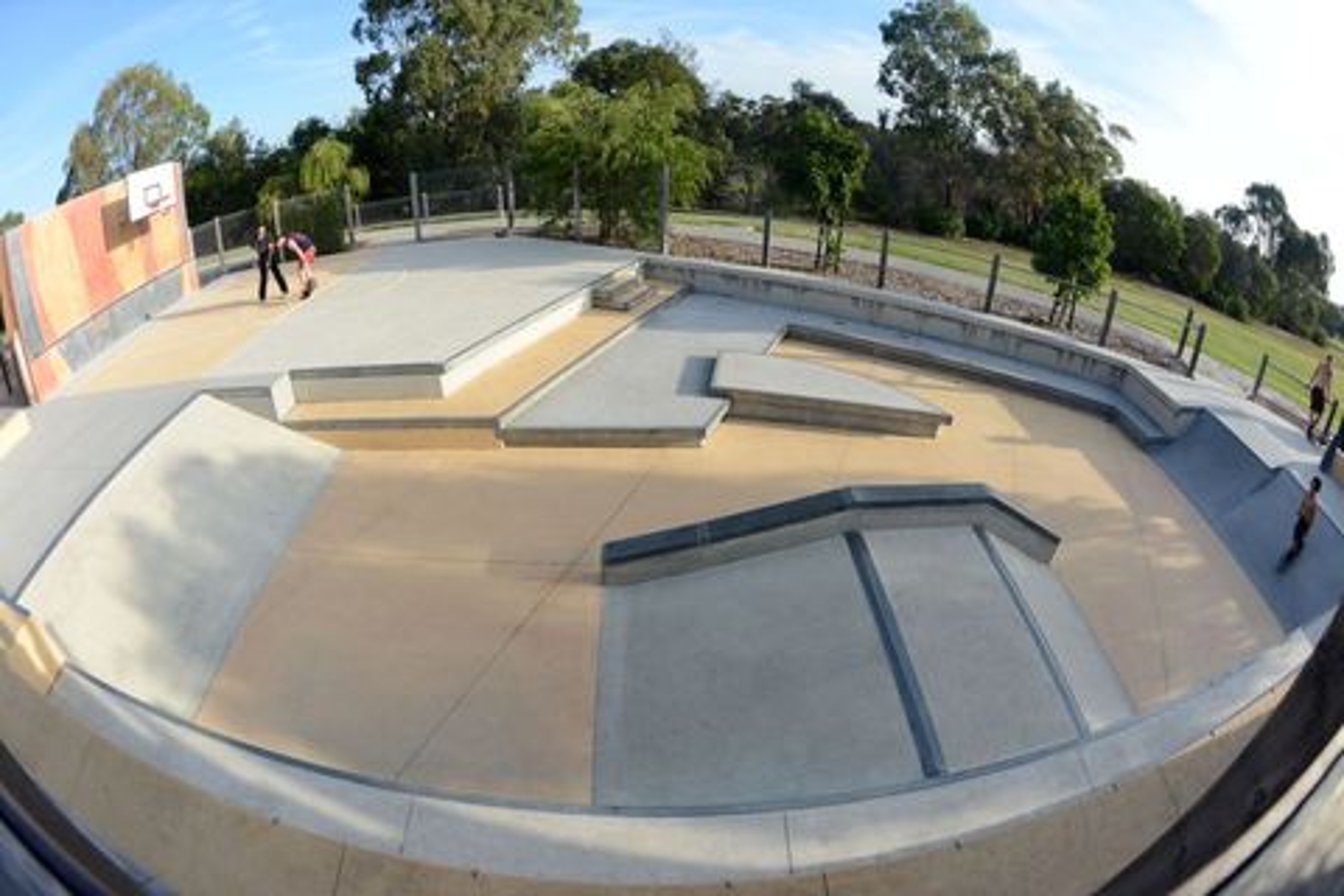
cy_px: 448
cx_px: 672
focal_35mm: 16
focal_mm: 16
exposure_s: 1/500
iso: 400
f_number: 9
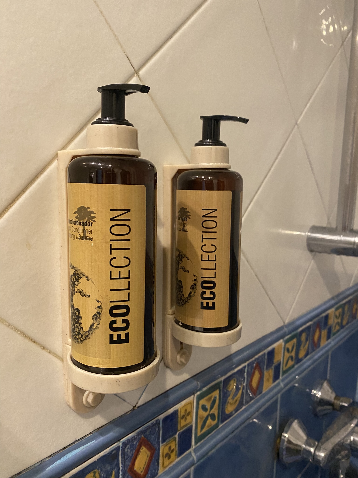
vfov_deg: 67.3
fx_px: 359
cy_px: 239
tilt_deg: -8.2
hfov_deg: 53.1
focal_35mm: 26
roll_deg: -1.0
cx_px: 179
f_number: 1.8
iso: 400
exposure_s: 1/50
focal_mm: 4.25
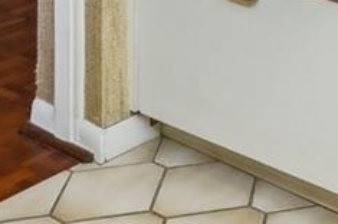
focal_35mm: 109
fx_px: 1022
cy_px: -412
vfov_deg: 9.9
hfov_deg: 15.1
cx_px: 682
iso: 400
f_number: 8
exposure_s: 1/20
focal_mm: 16
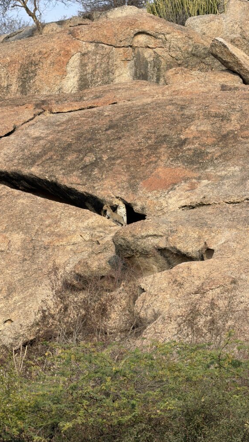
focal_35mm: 219
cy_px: 222
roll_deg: +0.6
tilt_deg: +10.3
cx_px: 115
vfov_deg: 9.8
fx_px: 2571
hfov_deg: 5.5
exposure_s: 1/631
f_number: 2.8
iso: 40
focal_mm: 16.89
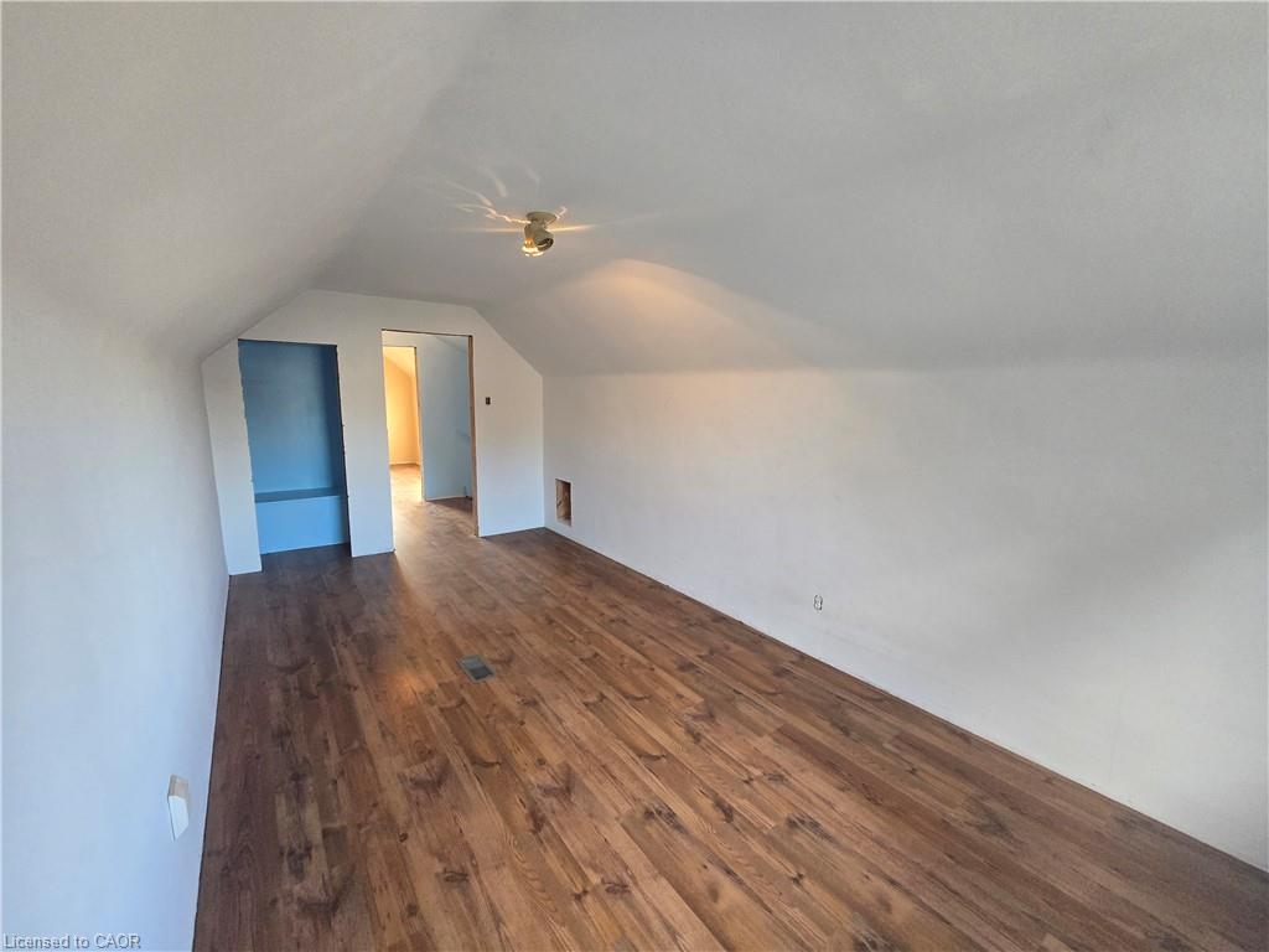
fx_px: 477
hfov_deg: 106.2
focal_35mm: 13
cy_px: 476
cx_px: 634
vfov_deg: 89.9
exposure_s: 1/60
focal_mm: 2.2
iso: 500
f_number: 2.2
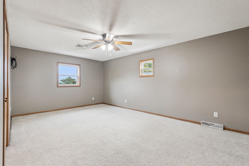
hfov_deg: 96.7
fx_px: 111
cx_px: 124
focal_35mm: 16
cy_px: 83
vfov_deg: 73.7
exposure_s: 1/5
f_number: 10
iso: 250
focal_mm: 16
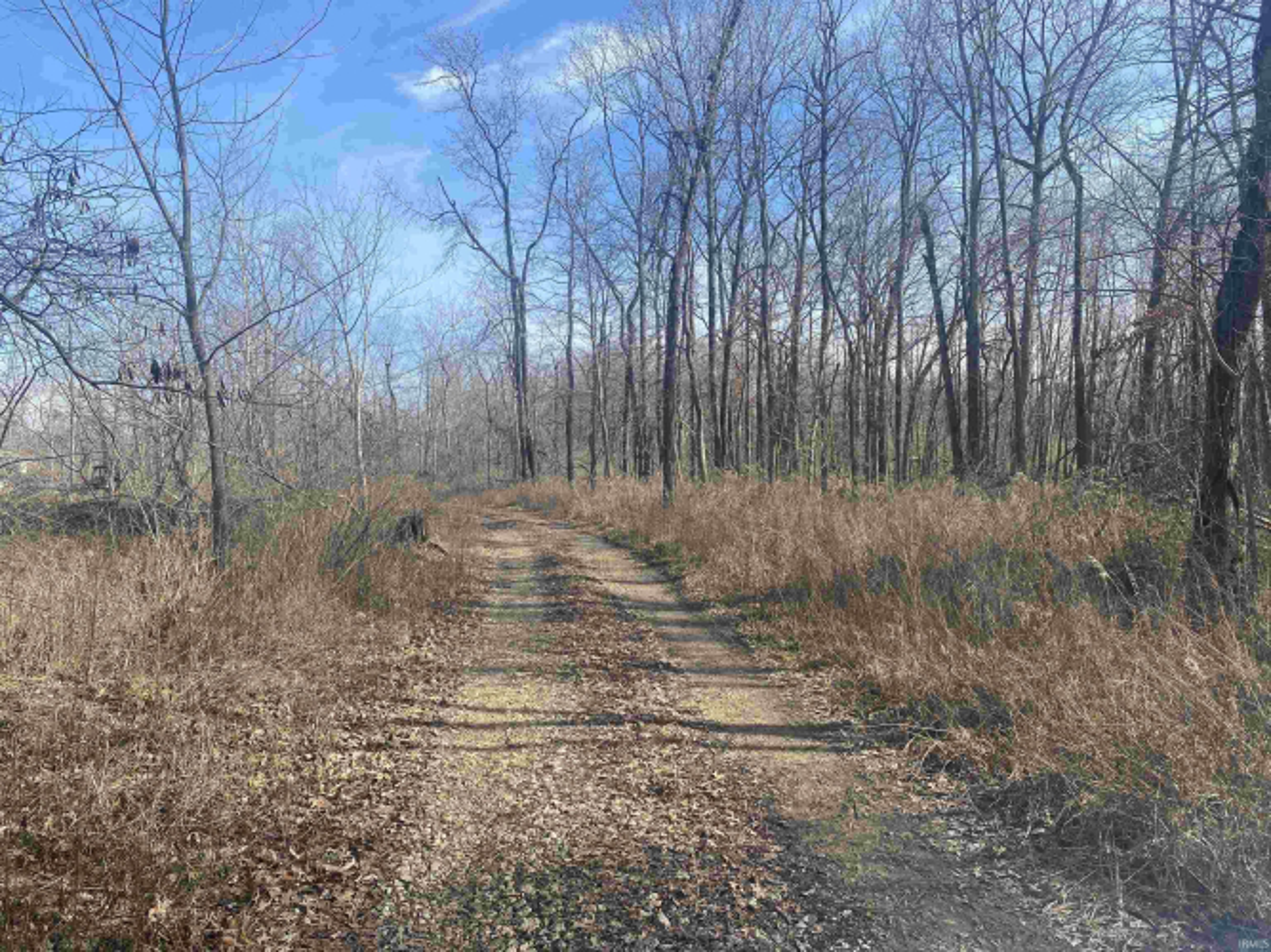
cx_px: 636
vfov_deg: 53.0
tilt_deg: -1.5
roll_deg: +0.6
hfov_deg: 67.3
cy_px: 476
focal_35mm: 26
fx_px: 954
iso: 32
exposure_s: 1/1377
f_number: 1.8
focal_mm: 4.25
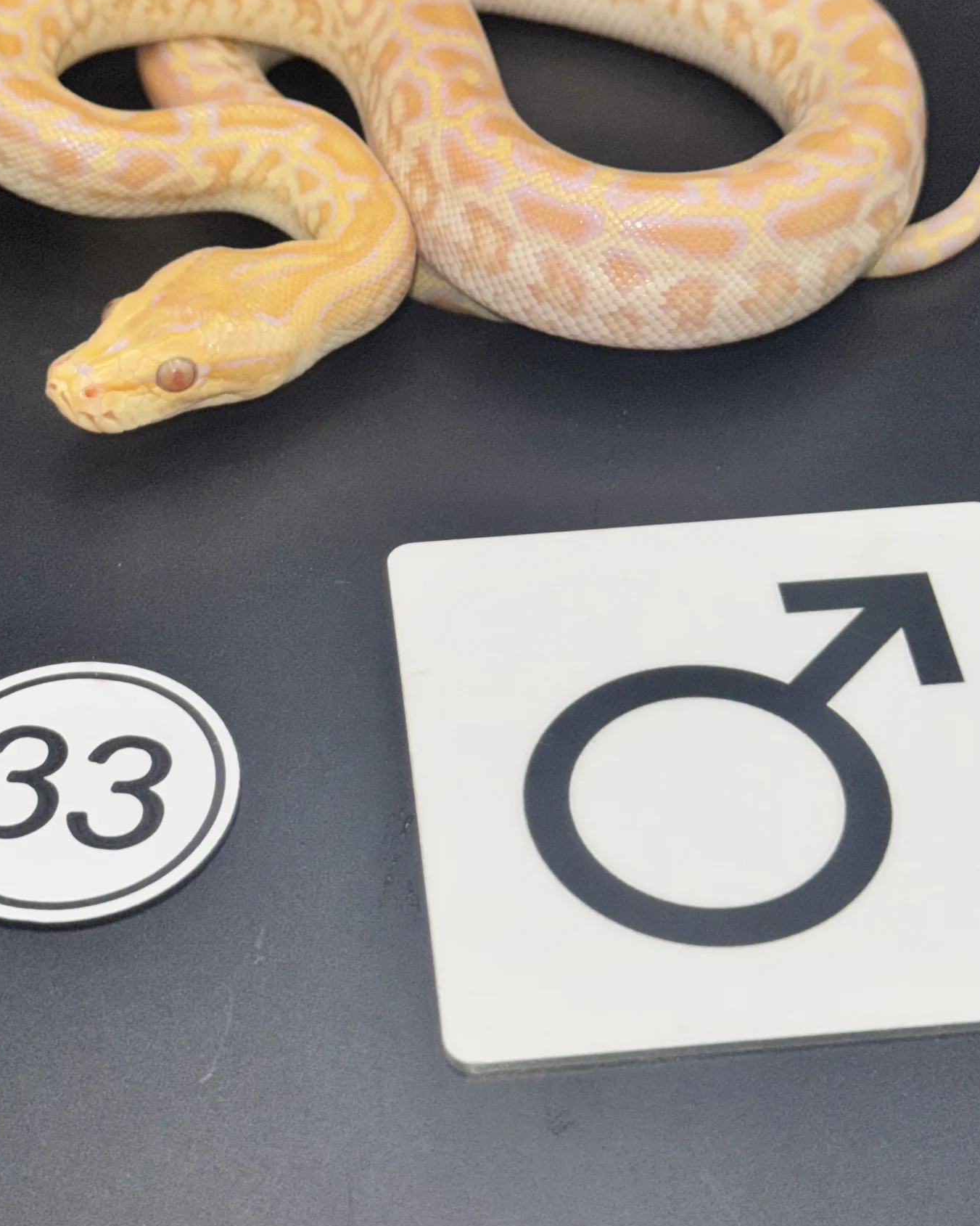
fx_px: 2574
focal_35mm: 71
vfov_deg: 26.6
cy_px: 395
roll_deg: -0.9
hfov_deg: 21.6
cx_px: 480
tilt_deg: -41.1
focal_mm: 6.76
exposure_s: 1/739
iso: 50
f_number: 1.78
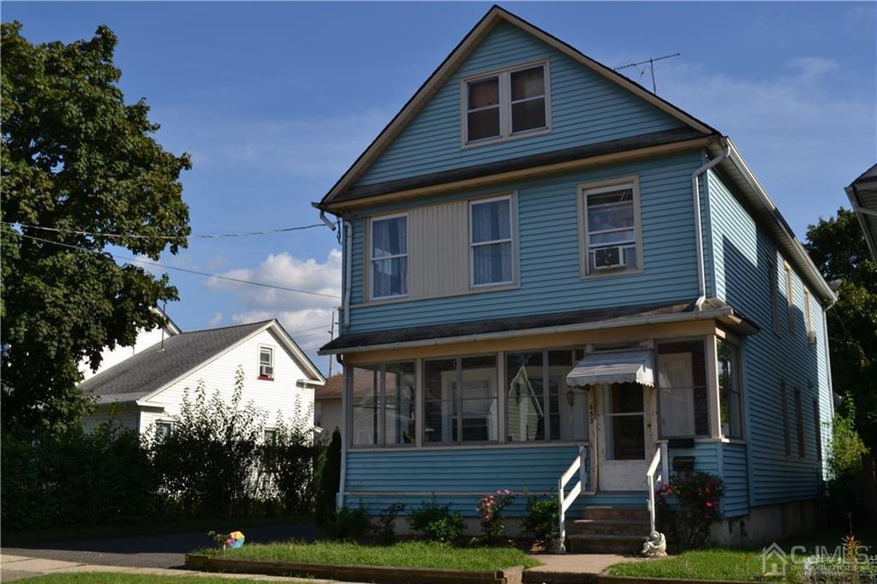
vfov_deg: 34.2
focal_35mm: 39
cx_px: 438
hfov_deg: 49.6
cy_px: 292
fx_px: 950
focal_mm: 26
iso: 100
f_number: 10
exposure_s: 1/200
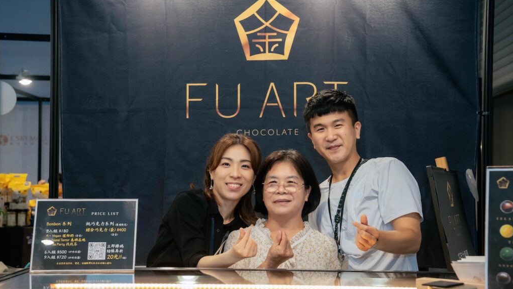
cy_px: 158
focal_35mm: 57
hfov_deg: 36.6
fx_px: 775
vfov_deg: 21.1
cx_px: 257
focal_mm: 54
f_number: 5
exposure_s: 1/125
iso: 4000
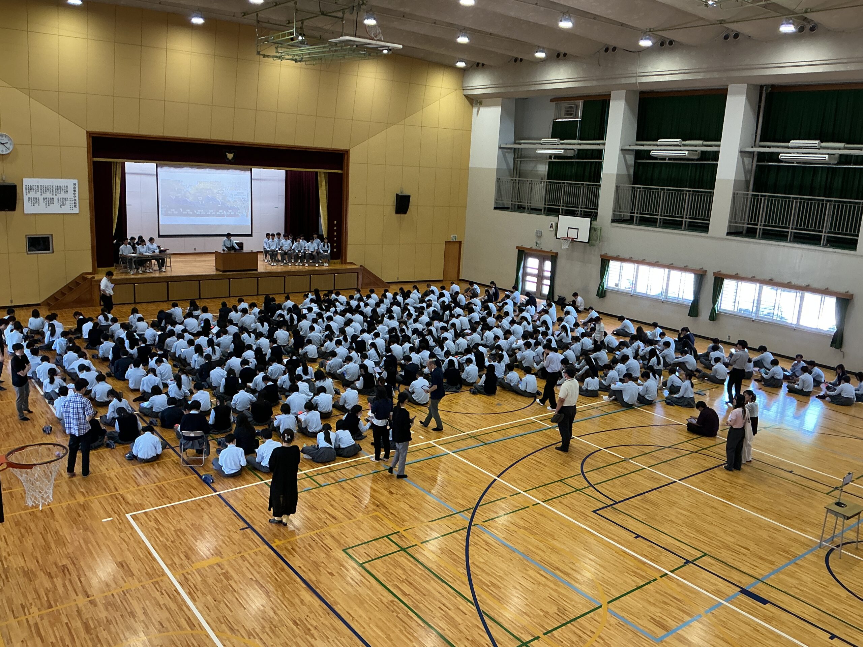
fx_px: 723
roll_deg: -2.5
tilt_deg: -14.2
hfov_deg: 61.7
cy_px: 324
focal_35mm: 29
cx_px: 432
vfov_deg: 48.2
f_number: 1.8
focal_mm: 3
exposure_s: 1/60
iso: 125
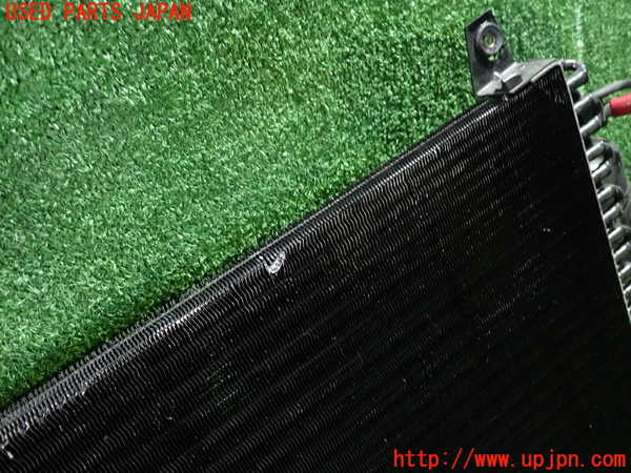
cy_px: 236
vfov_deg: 46.8
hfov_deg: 60.0
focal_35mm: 30
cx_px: 316
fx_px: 547
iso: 800
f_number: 2.3
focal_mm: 5.4
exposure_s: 1/30
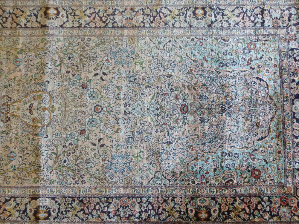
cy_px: 112
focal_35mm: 28
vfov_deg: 49.7
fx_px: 242
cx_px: 150
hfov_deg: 63.4
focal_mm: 5
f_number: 3.3
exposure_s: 1/60
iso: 320
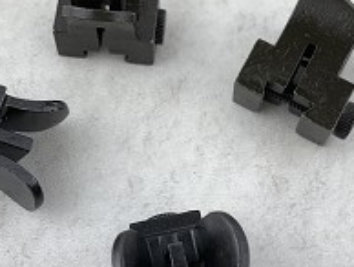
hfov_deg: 28.9
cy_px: 134
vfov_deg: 22.0
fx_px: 686
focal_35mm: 67
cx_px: 157
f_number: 1.8
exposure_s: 1/204
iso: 25
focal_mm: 4.25
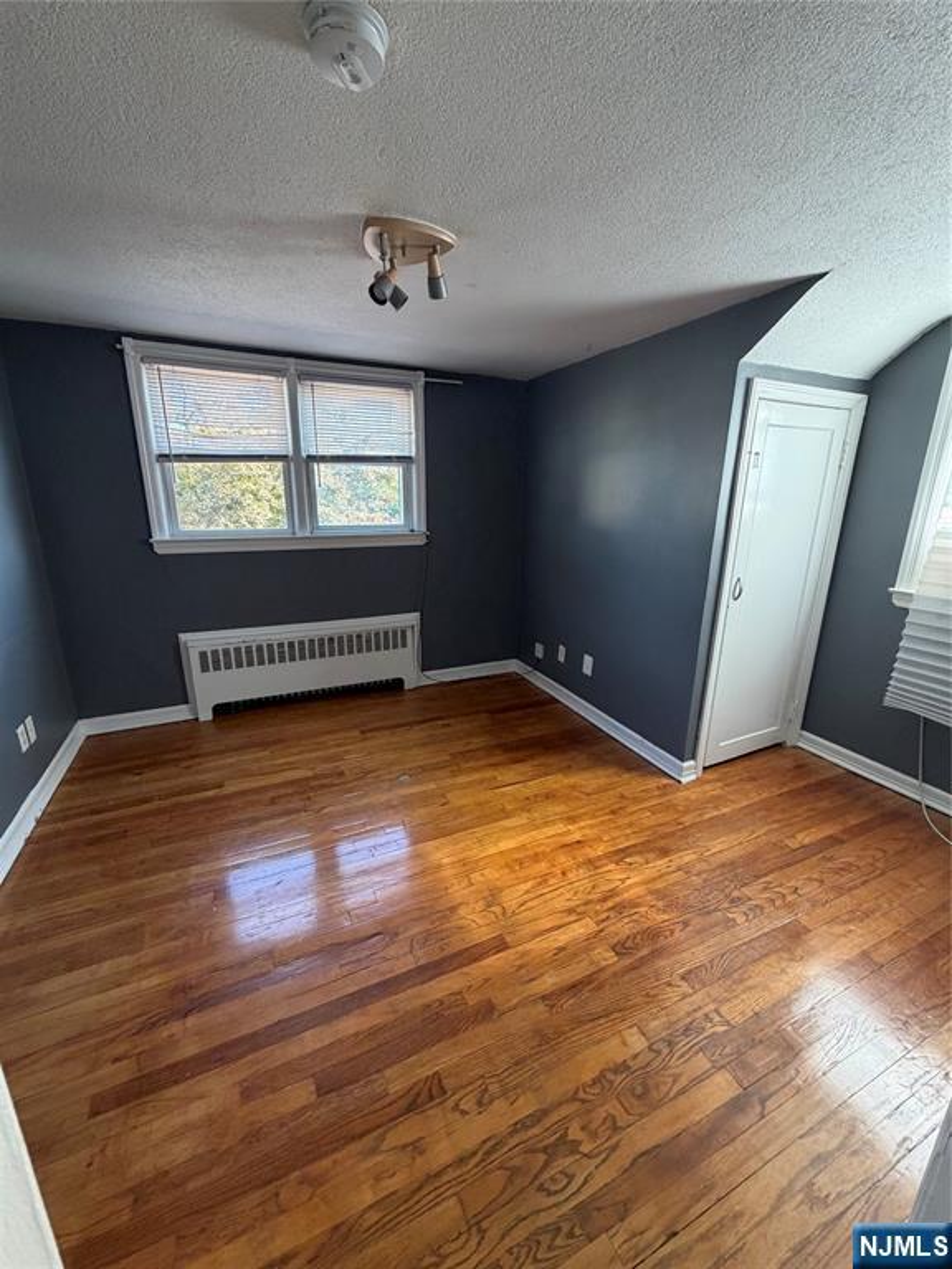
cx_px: 476
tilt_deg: -14.9
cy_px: 634
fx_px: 513
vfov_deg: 102.1
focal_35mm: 14
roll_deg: -0.4
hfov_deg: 85.7
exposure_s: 1/121
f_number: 2.2
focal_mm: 2.22
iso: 250
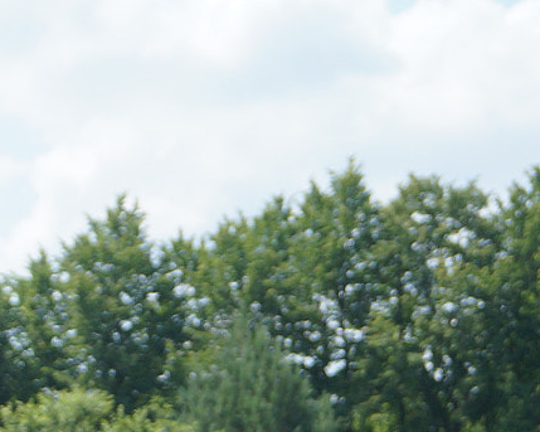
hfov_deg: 10.0
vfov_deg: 8.2
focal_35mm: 184
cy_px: 638
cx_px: -368
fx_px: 2936
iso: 320
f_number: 4.5
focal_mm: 35
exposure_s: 1/2000
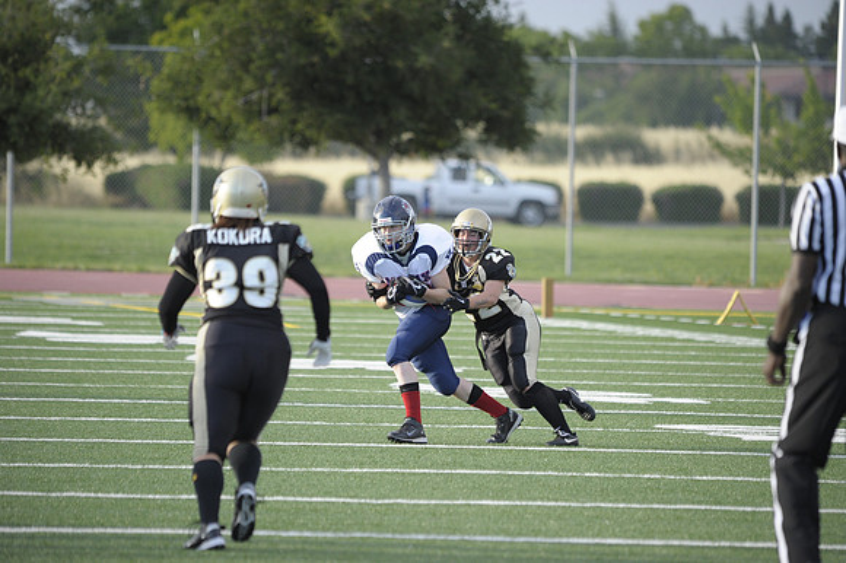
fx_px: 10569
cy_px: 282
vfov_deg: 3.1
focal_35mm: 450
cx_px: 423
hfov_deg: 4.6
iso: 2000
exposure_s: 1/1000
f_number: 6.3
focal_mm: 450
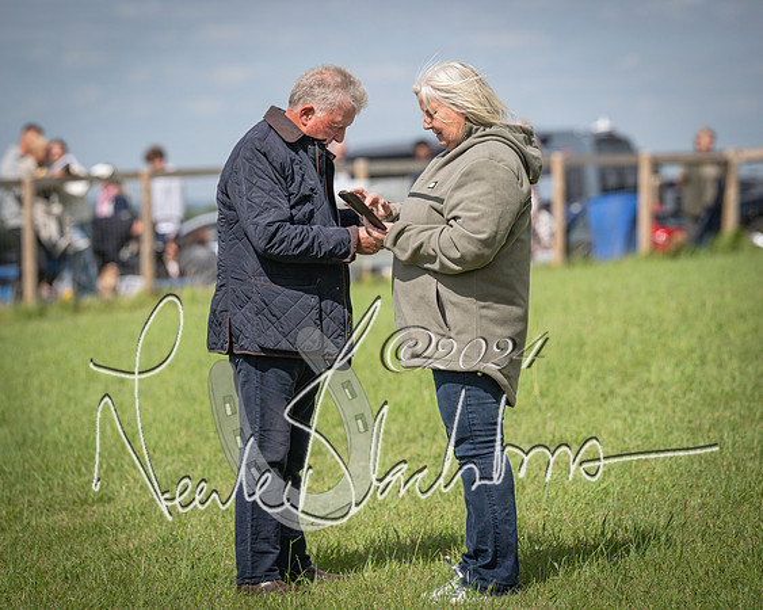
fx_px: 5257
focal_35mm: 233
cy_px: 247
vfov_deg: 6.6
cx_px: 374
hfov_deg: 8.3
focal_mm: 170
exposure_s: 1/3200
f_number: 4
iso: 400
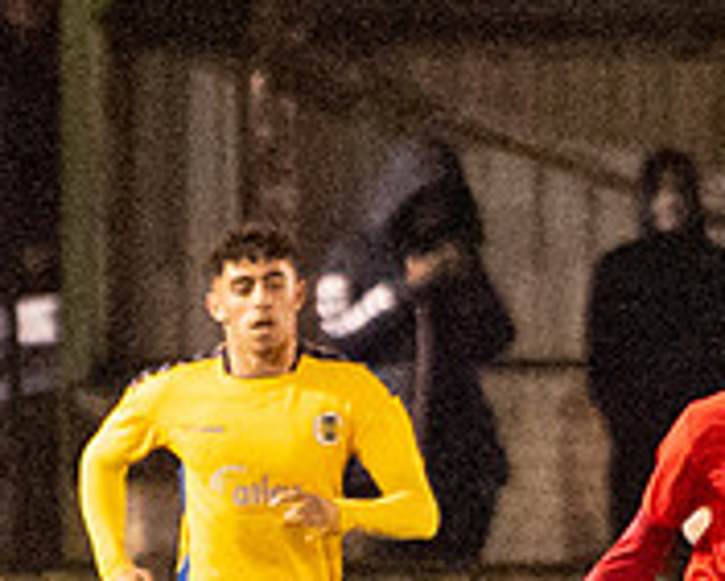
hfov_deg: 1.1
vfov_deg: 0.9
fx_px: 36948
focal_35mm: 1721
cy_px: 932
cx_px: 820
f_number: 2.8
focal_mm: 200
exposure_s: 1/1250
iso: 8000
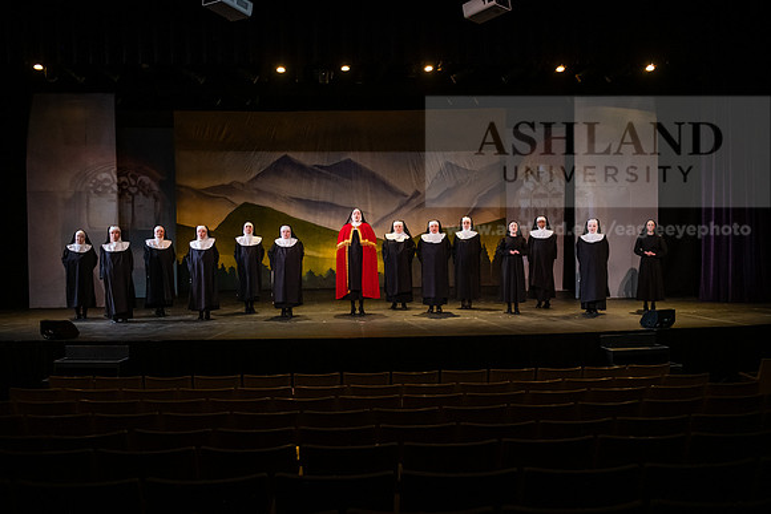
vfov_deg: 36.9
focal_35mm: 36
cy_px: 257
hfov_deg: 53.1
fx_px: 771
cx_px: 386
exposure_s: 1/200
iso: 4000
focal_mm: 36
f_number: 3.2
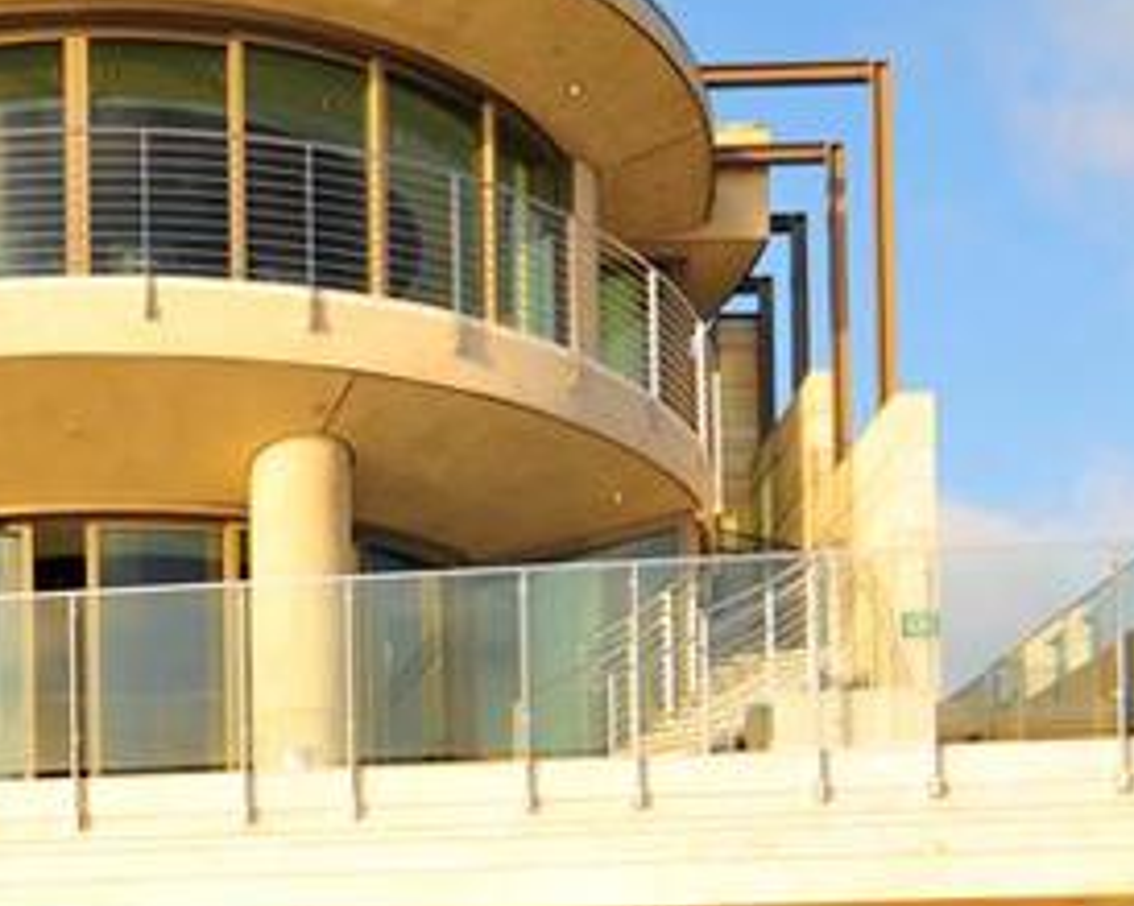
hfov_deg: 31.8
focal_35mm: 58
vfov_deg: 23.7
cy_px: 1121
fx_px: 1938
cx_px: 223
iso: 250
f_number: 5.6
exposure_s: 1/400
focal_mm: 11
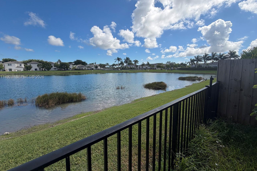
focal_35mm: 15
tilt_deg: -5.0
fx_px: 107
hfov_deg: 100.4
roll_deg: -0.2
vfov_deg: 77.1
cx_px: 125
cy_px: 77
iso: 20
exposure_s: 1/1087
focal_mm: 2.22
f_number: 2.2
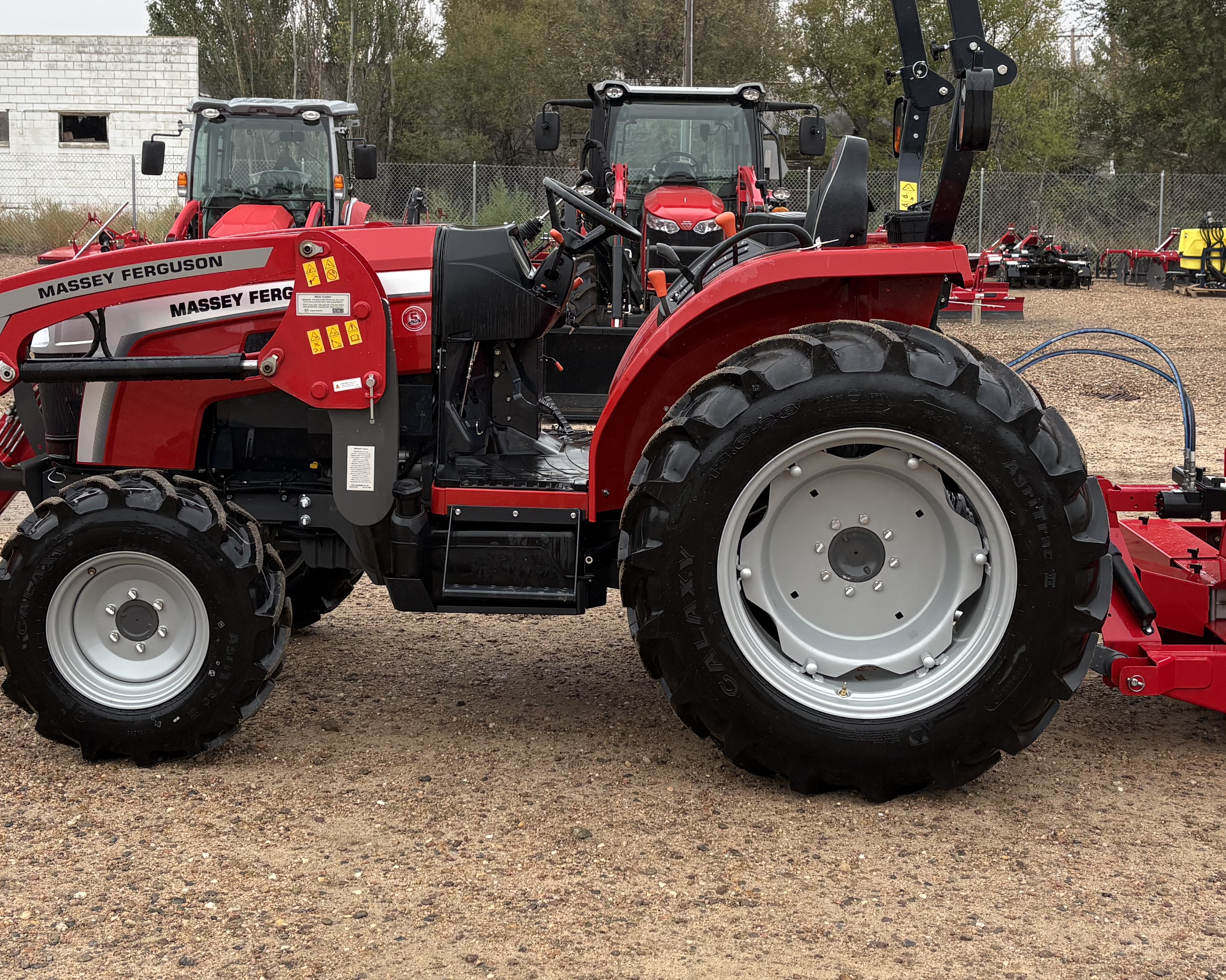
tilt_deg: -5.7
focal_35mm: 48
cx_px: 577
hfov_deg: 38.8
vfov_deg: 31.2
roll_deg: -0.6
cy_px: 330
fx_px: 1742
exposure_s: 1/731
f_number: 1.6
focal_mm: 5.96
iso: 50
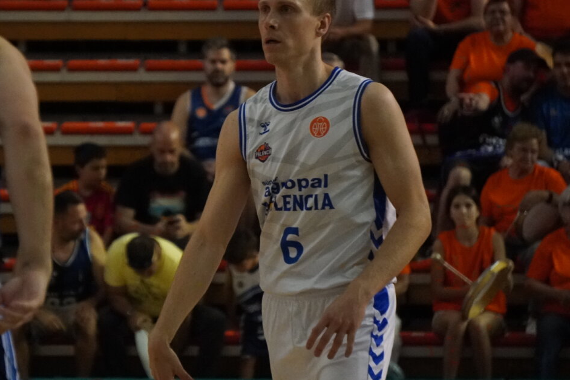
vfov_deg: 3.4
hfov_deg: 5.1
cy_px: 171
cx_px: 212
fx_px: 6423
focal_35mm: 406
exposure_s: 1/1250
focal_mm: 199
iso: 6400
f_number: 6.3
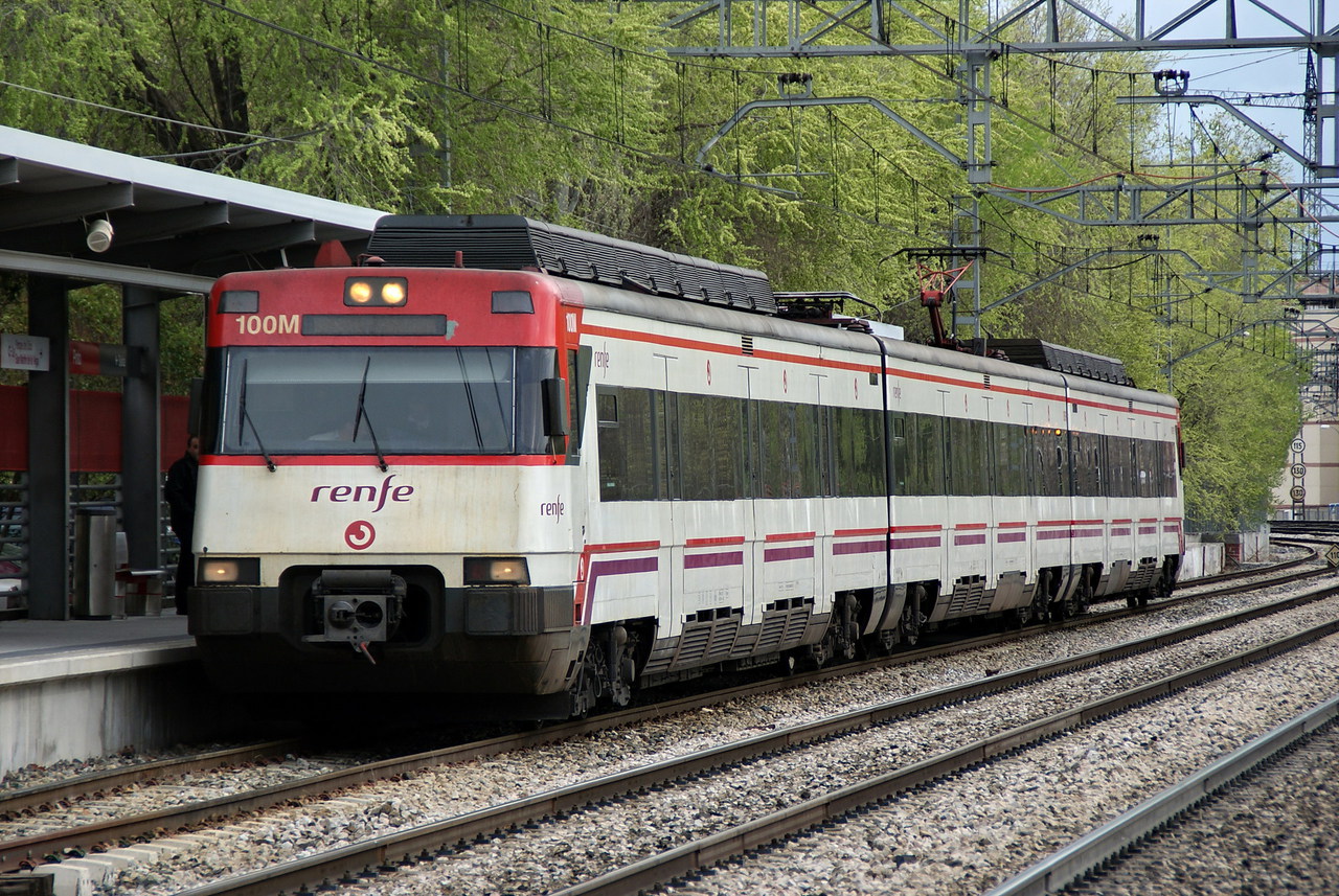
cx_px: 670
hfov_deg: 10.1
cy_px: 448
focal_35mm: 202
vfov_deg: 6.8
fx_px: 7541
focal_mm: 135
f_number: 6.3
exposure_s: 1/250
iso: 100
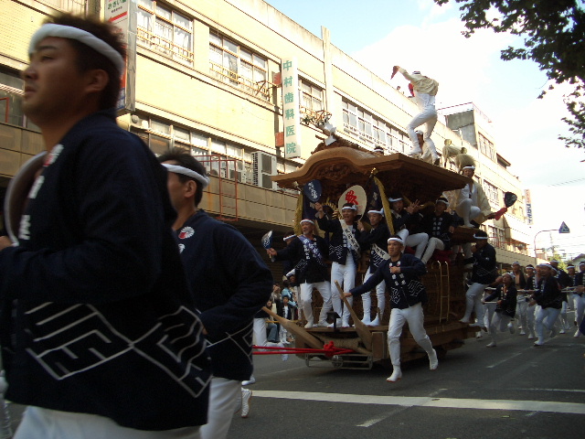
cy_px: 220
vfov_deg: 40.7
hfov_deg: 52.6
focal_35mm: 35
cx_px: 292
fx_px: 591
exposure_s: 1/400
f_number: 2.6
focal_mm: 5.8
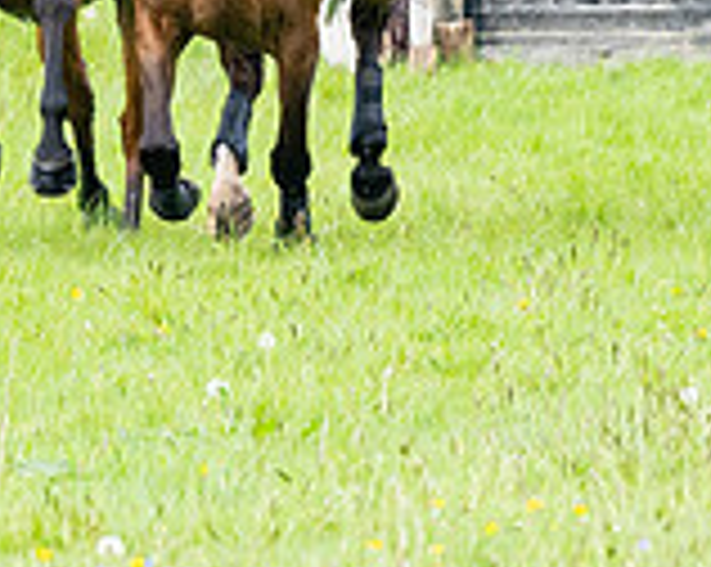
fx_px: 31000
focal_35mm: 1475
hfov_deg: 1.3
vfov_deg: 1.0
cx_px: 119
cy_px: -251
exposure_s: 1/500
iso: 400
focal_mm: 200
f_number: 6.3
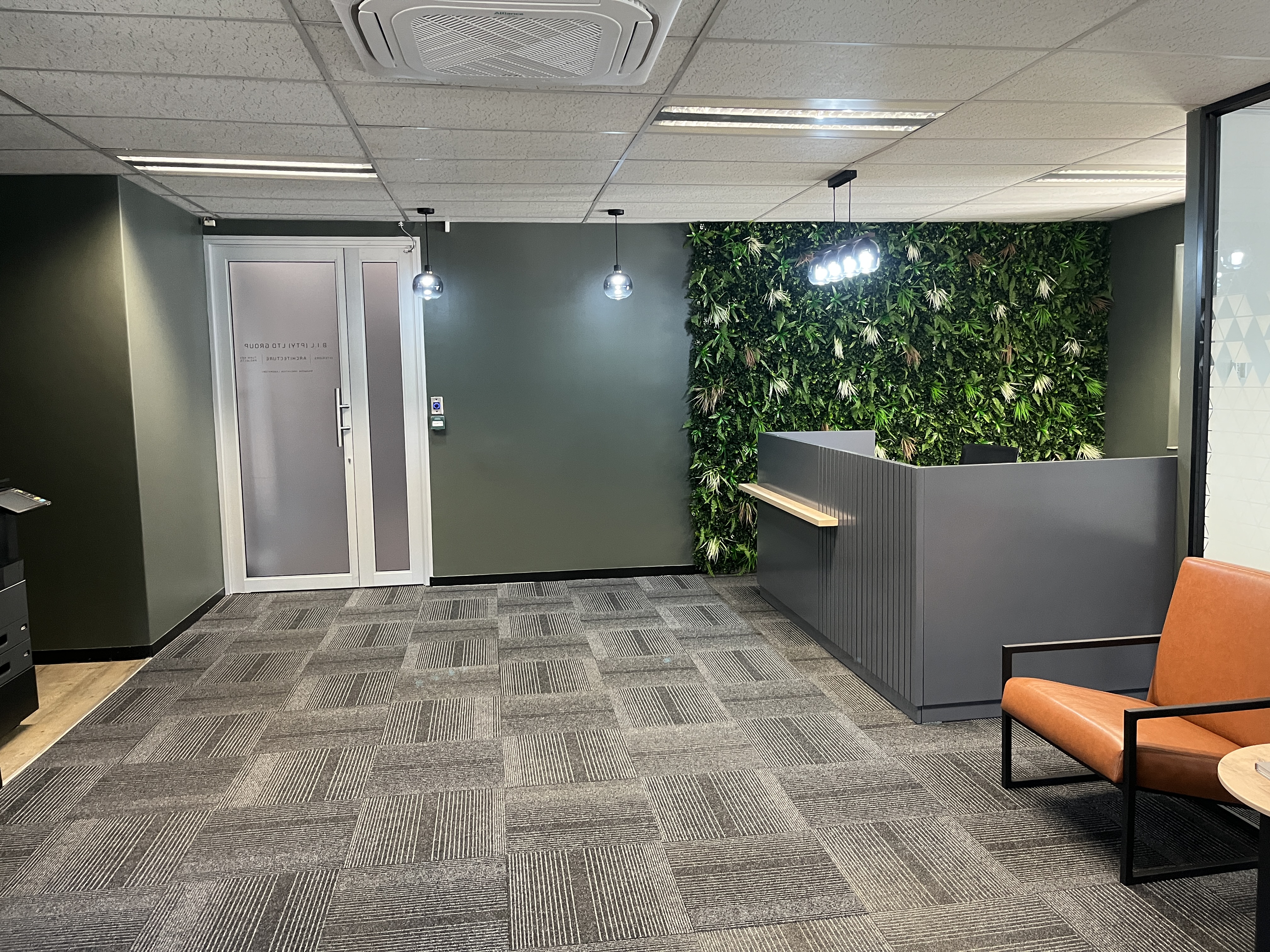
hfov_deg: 67.3
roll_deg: +1.2
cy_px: 476
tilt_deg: -6.8
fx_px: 954
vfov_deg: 53.1
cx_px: 635
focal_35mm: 26
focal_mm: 5.1
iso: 320
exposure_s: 1/50
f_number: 1.6
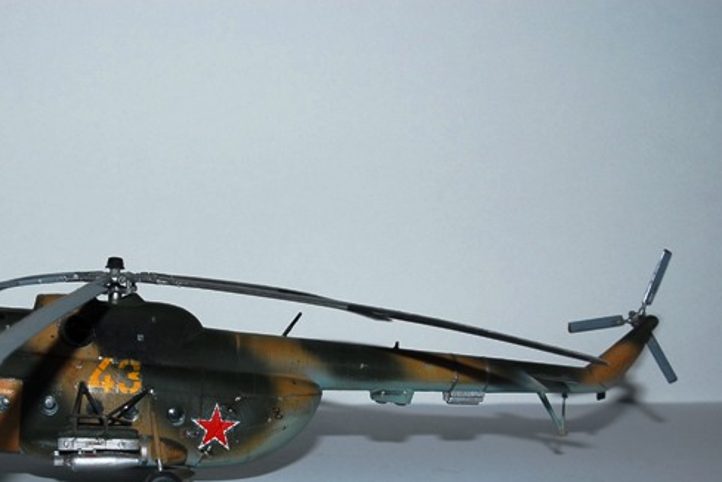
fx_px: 1264
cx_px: 263
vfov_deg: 21.5
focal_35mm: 63
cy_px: 310
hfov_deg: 31.7
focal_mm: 32
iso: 400
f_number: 8
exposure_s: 1/30
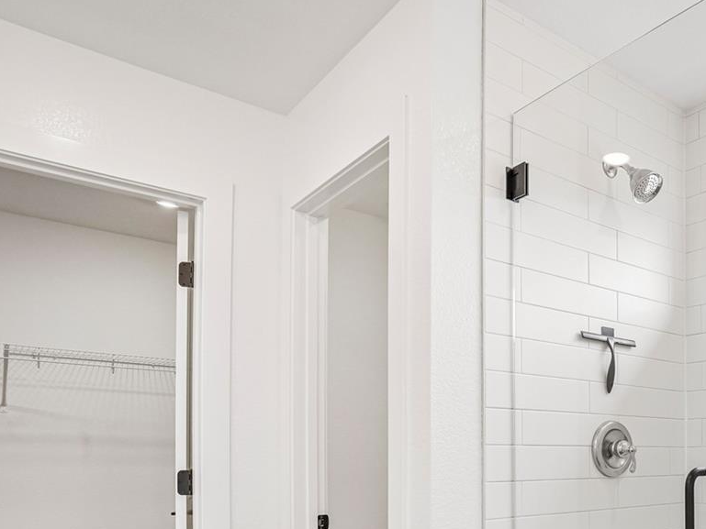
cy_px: 471
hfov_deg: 54.9
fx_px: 612
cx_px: 584
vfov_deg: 43.0
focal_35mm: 30
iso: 400
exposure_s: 1/80
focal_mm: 10
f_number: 8
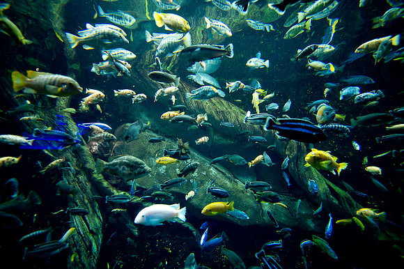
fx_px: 168
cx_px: 202
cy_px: 134
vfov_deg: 77.3
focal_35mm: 15
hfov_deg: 100.4
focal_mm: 15
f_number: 4
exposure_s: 1/100
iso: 2000
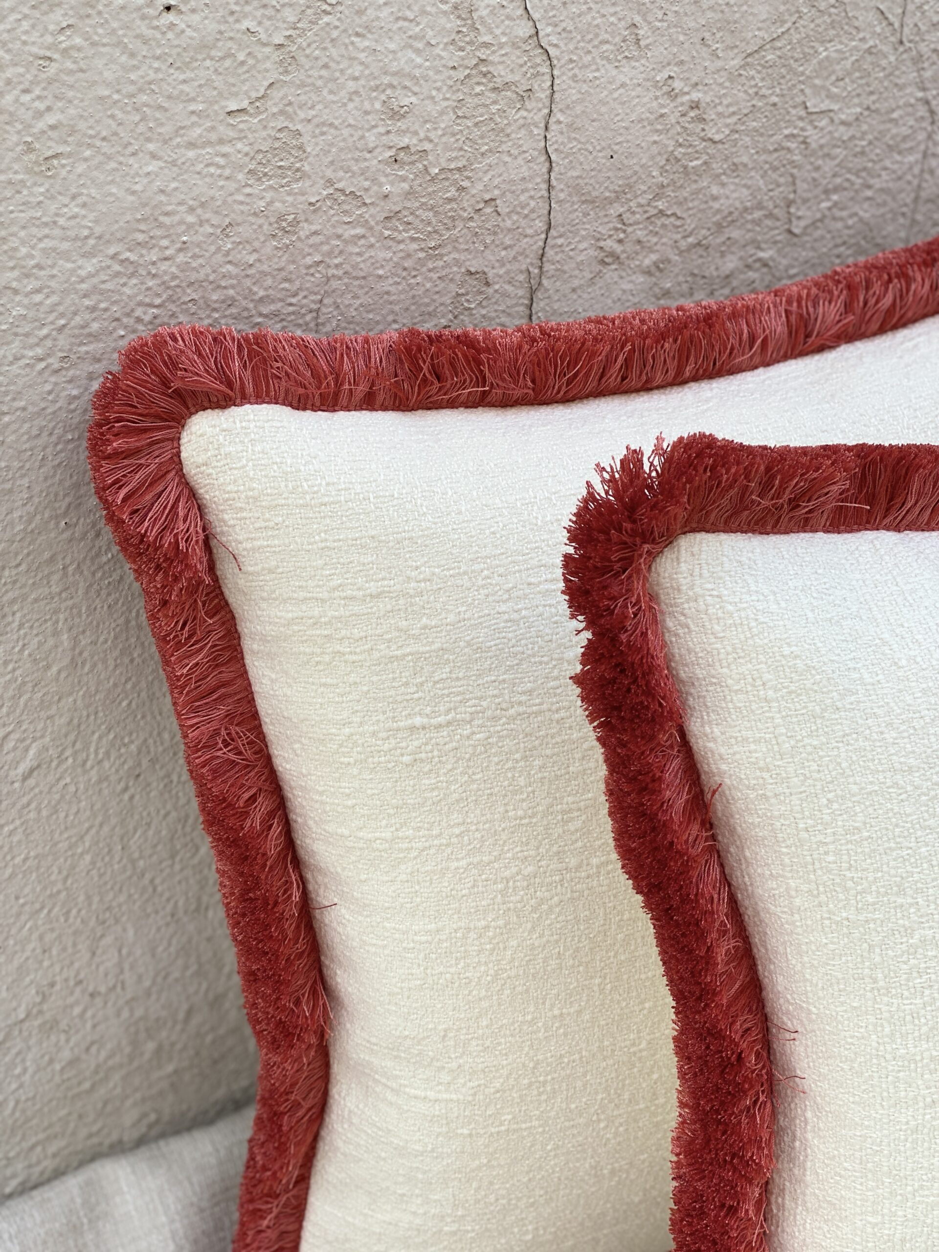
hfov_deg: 28.0
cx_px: 470
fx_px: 1881
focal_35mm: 52
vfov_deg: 36.8
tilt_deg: -33.6
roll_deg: -3.7
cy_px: 626
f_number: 2
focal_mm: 6
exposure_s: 1/122
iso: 40
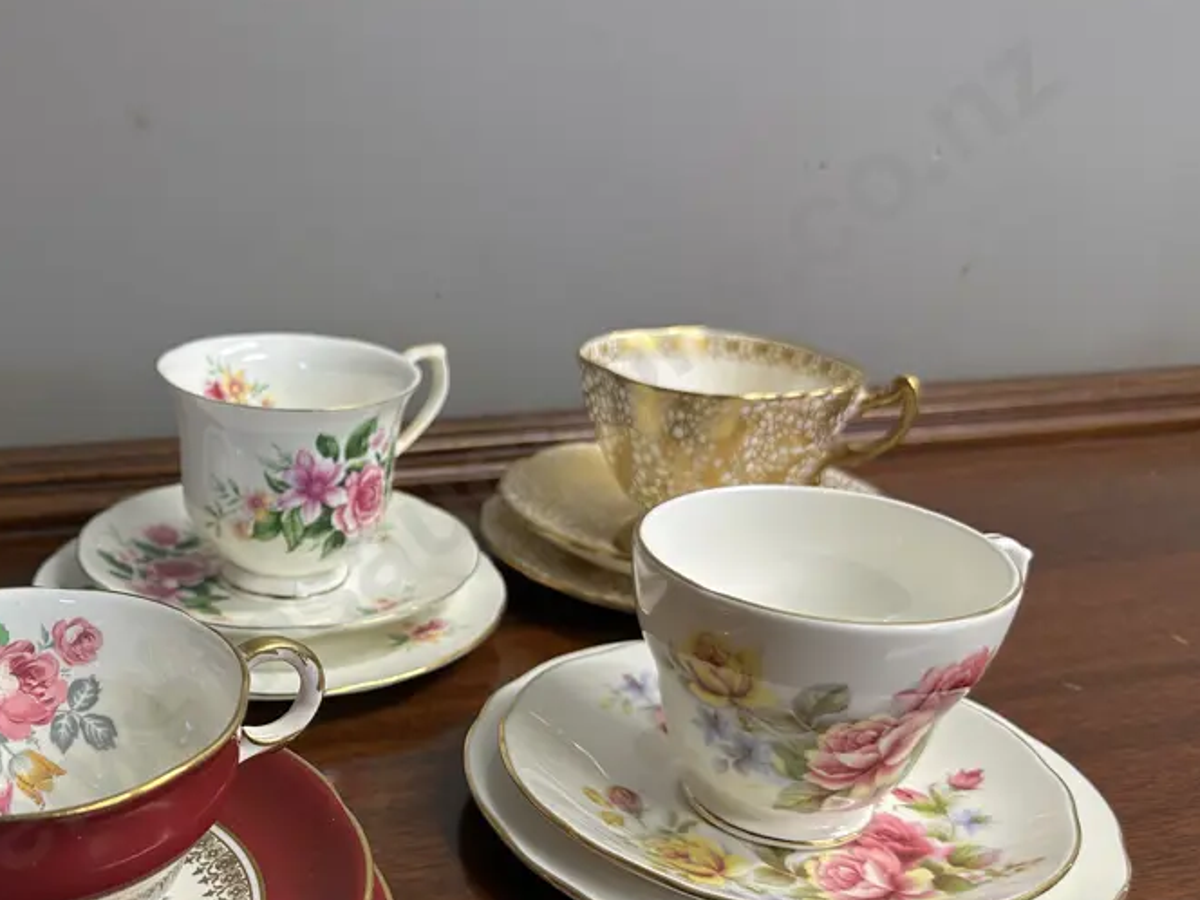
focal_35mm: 37
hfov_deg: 48.3
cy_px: 616
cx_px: 305
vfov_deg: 38.1
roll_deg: -1.5
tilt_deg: -25.2
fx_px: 1283
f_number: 1.78
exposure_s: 1/100
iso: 160
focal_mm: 6.86
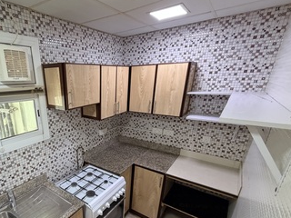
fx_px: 168
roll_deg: +1.5
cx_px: 93
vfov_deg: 64.6
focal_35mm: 20
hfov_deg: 78.6
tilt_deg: -19.6
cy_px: 142
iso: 320
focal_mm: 2.22
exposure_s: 1/100
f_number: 2.2
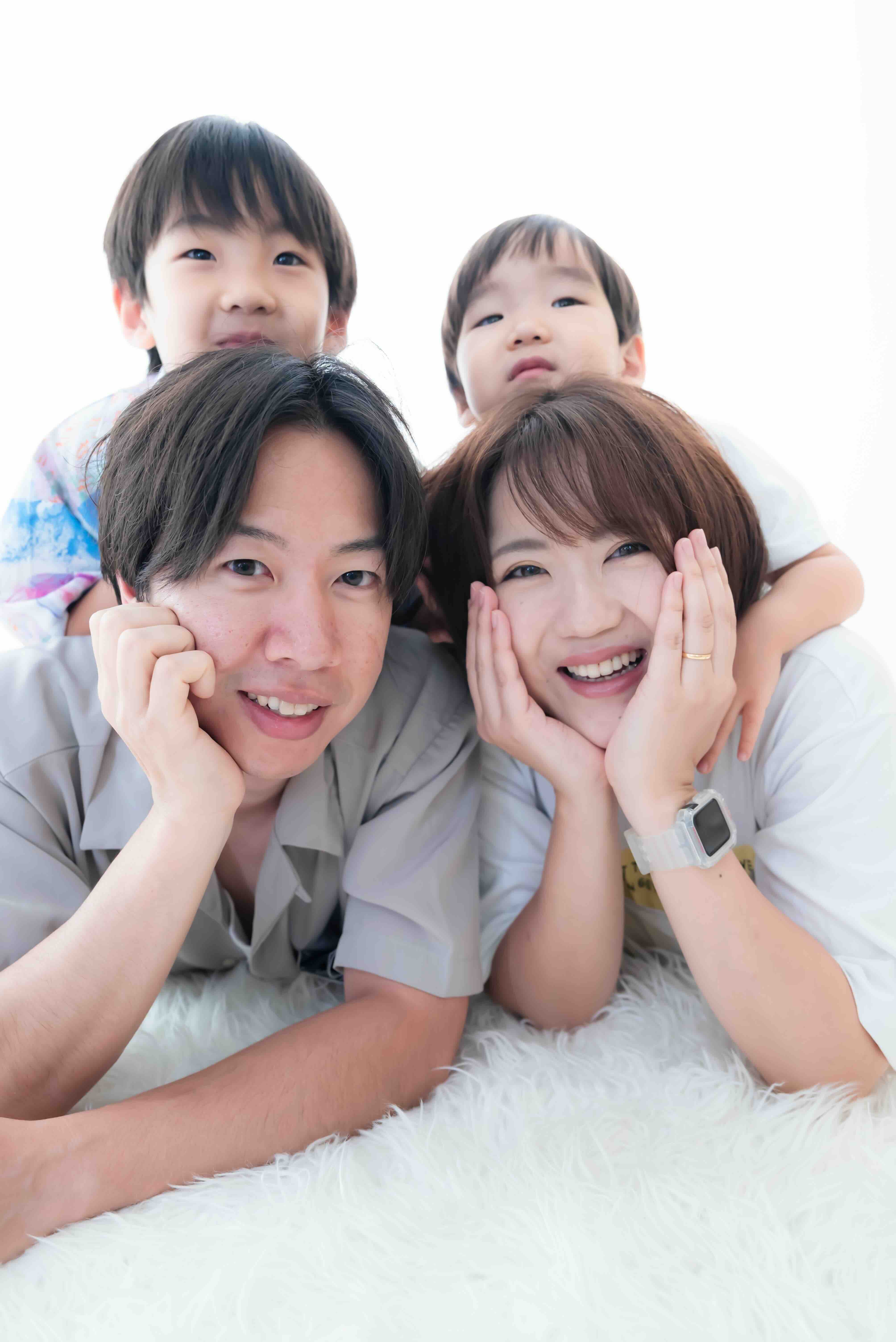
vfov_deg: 61.9
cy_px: 671
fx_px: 1119
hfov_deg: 43.6
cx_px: 448
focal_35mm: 30
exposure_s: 1/100
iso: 1000
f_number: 4
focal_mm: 30
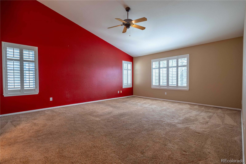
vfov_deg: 73.7
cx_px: 123
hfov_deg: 96.7
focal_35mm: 16
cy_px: 82
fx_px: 109
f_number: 9
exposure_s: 1/125
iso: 320
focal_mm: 16
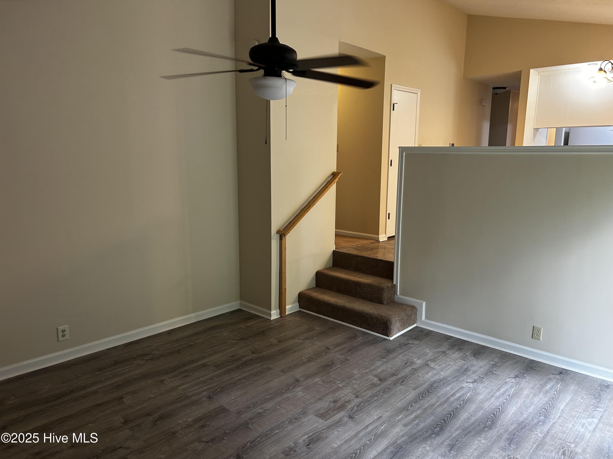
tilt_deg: -8.0
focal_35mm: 26
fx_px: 460
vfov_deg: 53.1
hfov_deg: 67.3
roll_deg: +0.1
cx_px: 306
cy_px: 230
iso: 100
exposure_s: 1/60
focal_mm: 5.7
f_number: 1.5
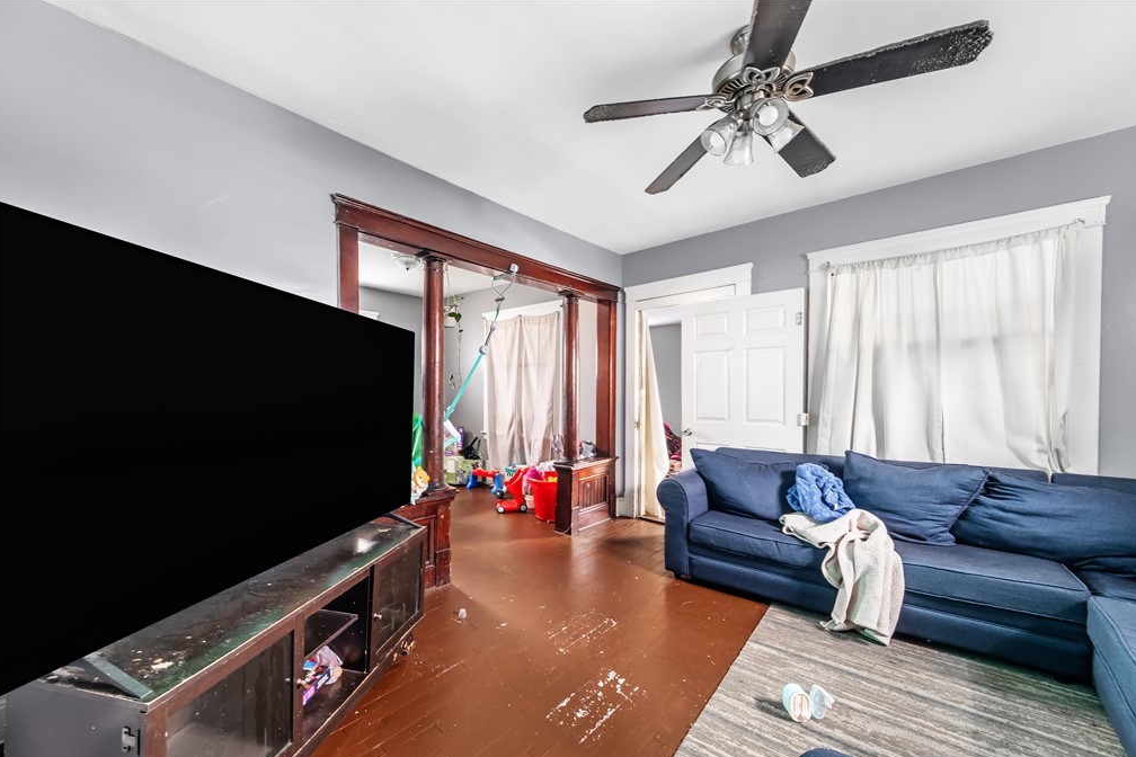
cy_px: 406
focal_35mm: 14
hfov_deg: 104.1
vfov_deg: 81.1
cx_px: 534
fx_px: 442
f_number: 8
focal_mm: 8.4
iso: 250
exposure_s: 3.5
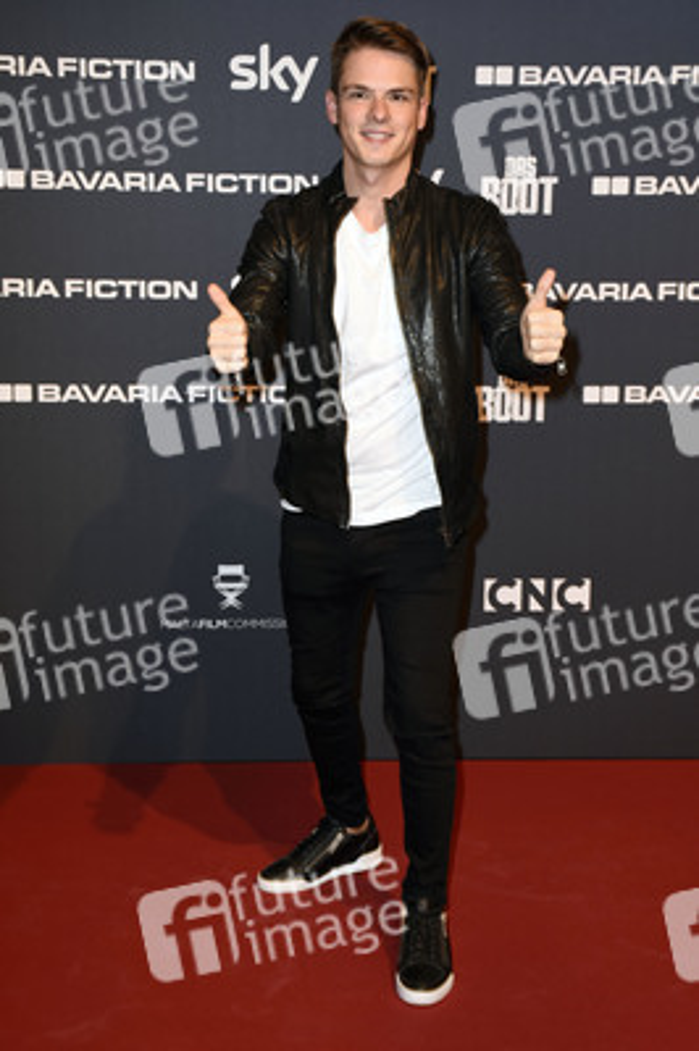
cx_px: 350
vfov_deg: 33.4
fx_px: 1750
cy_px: 526
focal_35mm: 60
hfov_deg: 22.6
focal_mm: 40
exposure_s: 1/160
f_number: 6.3
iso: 640
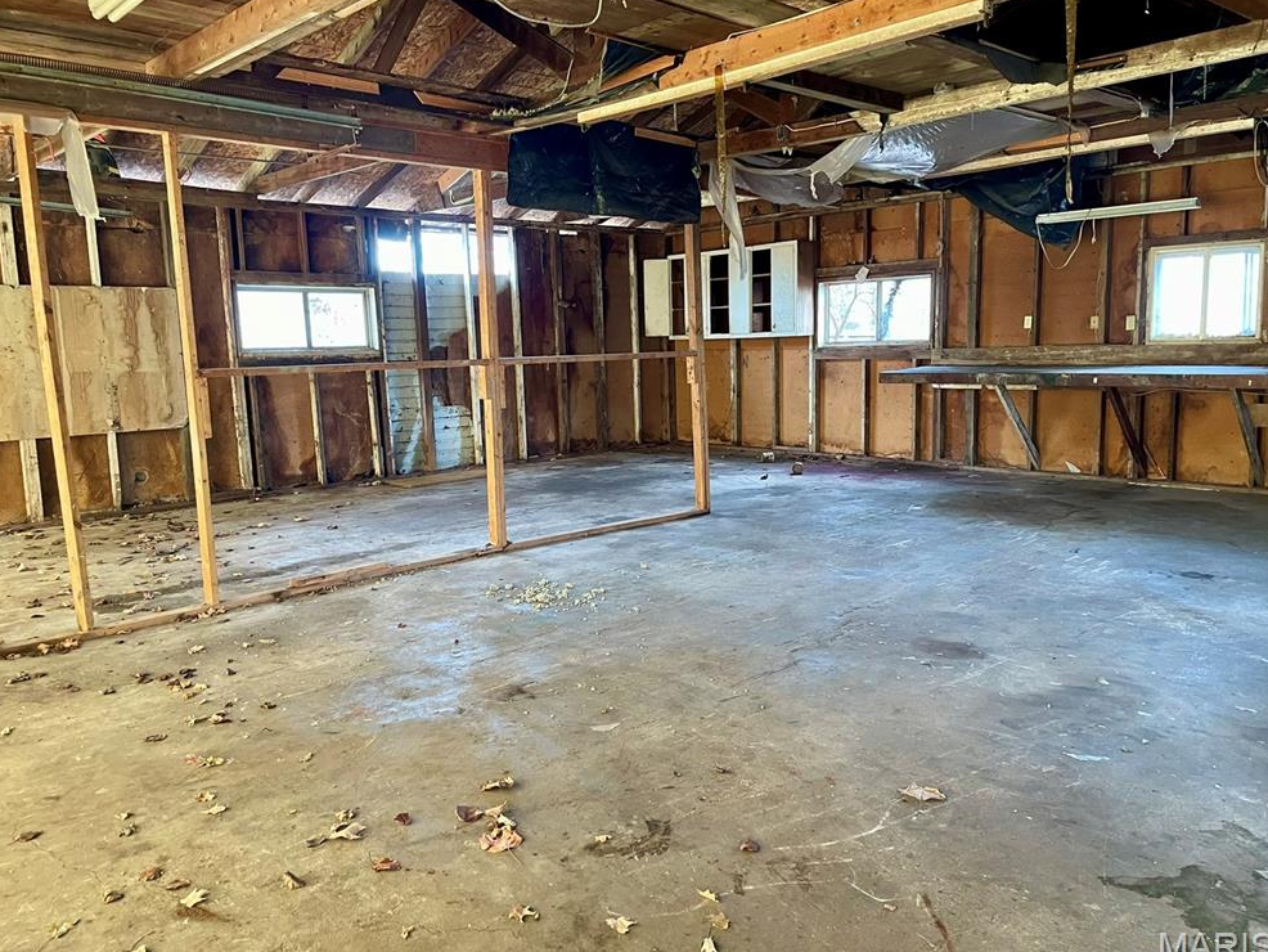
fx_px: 989
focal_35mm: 27
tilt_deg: -6.3
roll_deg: +1.4
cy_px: 480
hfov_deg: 65.3
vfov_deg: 51.4
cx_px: 629
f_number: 1.6
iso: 320
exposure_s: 1/60
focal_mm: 4.2
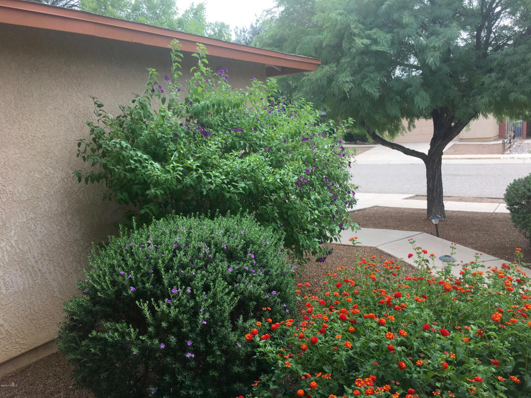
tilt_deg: -9.1
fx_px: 445
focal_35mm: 29
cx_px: 266
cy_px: 199
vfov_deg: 48.2
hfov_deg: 61.7
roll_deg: +2.0
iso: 25
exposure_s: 1/403
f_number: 2.2
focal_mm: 4.15
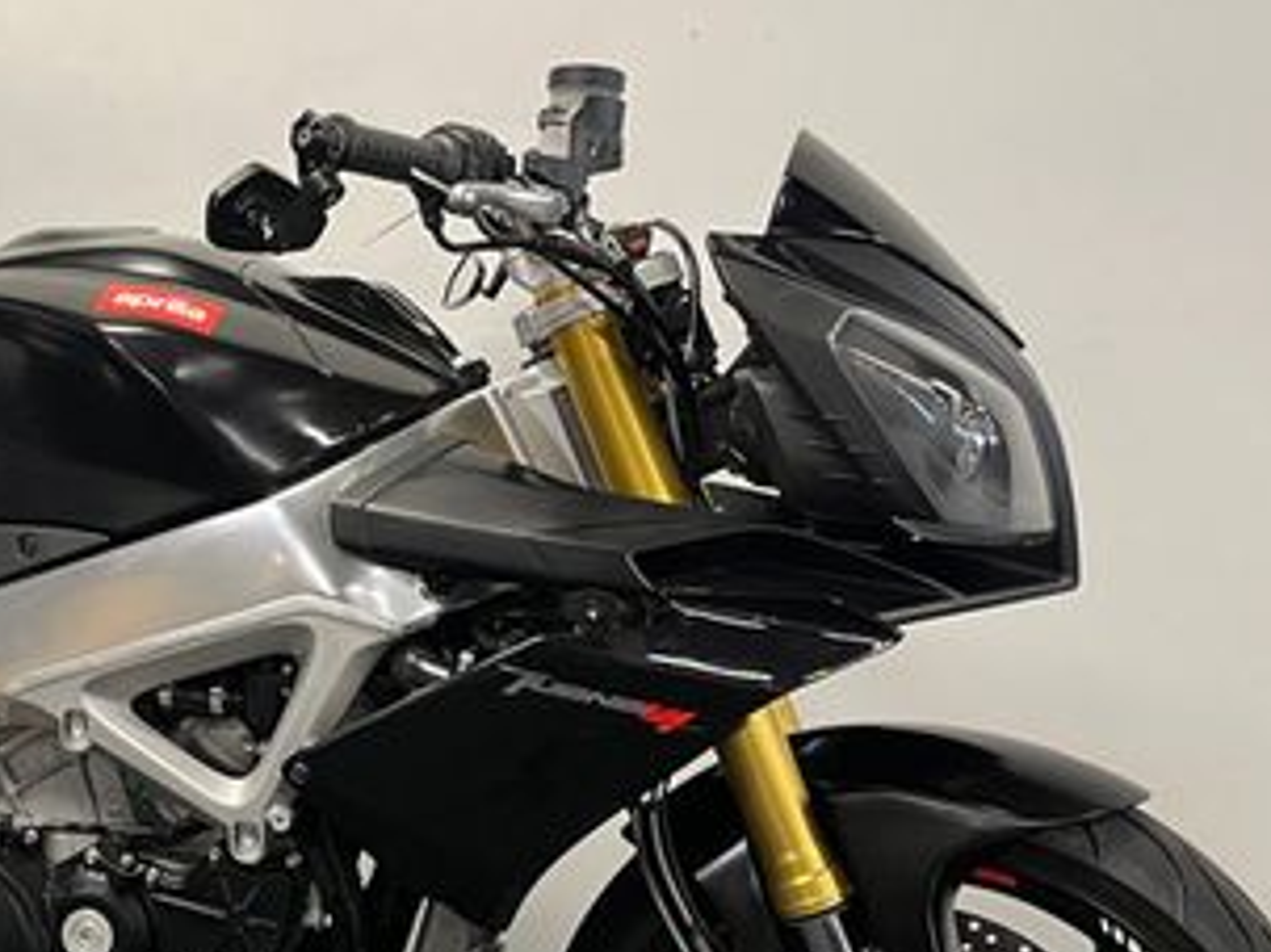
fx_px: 2019
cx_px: 176
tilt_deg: -14.0
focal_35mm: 55
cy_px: 646
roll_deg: +1.2
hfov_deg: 33.5
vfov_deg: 26.4
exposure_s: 1/50
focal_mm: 5.1
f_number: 1.6
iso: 100
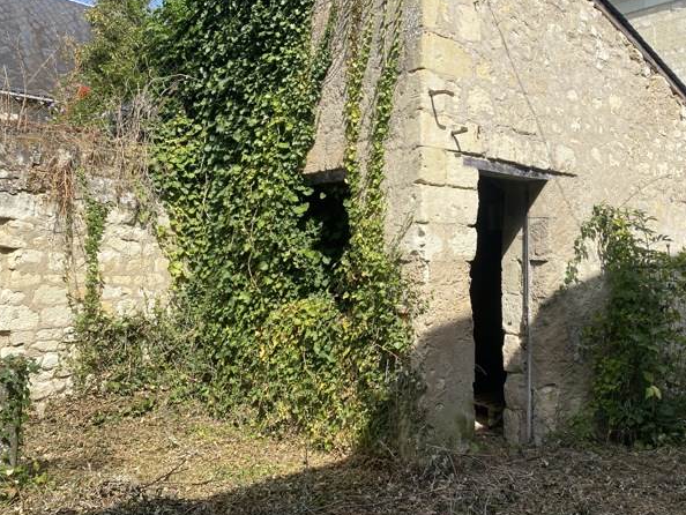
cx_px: 435
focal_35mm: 35
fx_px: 694
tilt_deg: +6.6
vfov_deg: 40.4
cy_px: 193
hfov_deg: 52.0
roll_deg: +0.0
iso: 32
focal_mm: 4.25
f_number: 1.8
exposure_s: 1/2222
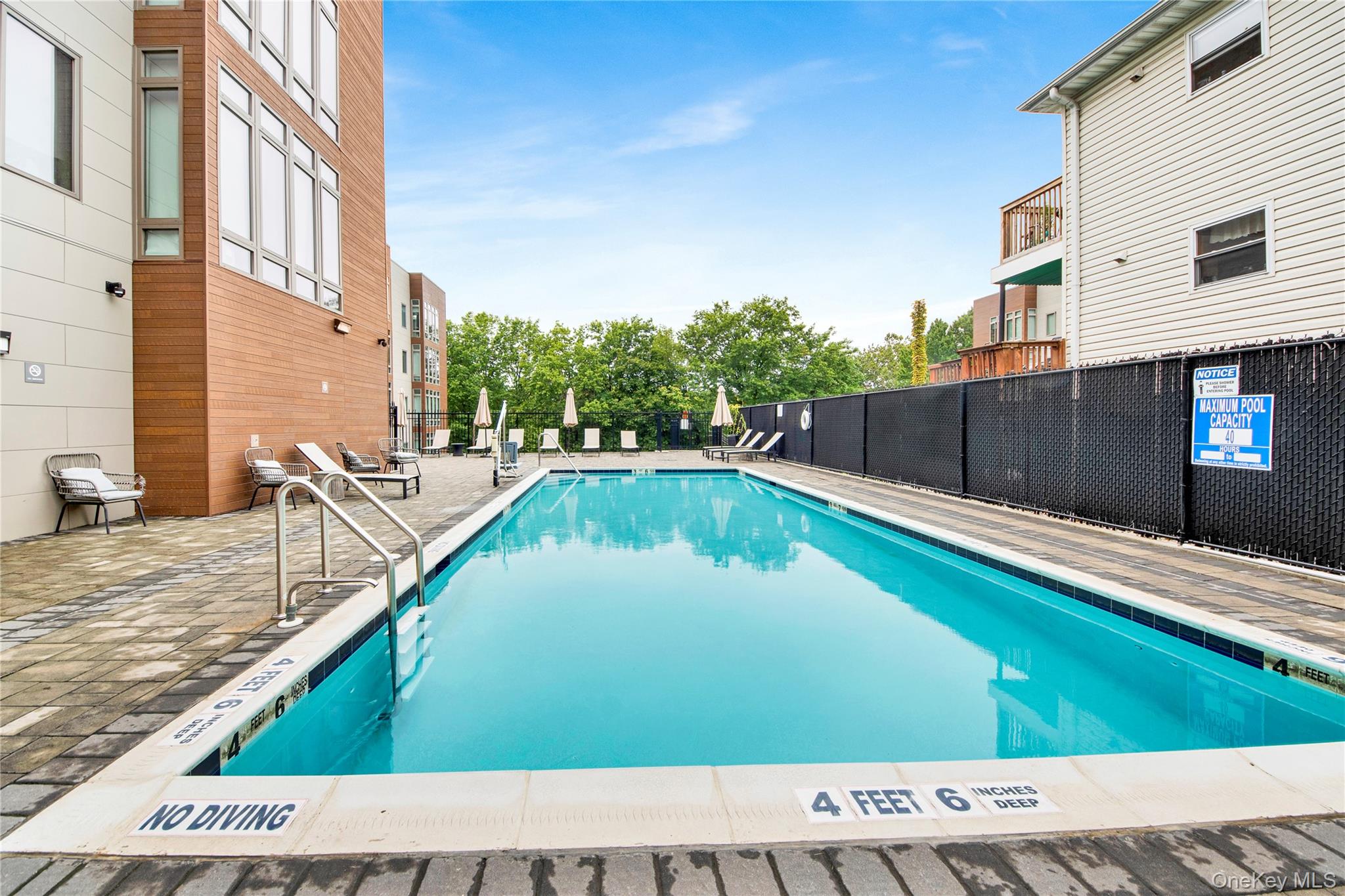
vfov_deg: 86.5
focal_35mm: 13
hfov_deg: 109.4
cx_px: 672
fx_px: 476
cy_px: 448
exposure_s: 1/60
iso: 100
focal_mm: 8.5
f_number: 8
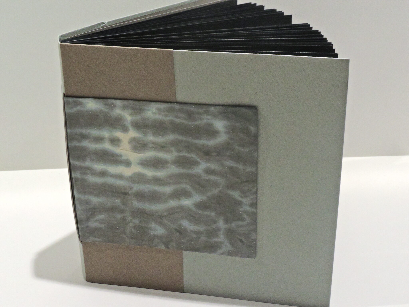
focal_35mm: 55
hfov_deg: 34.9
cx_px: 204
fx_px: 650
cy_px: 154
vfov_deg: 26.6
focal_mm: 9.8
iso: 800
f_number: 6.5
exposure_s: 1/50
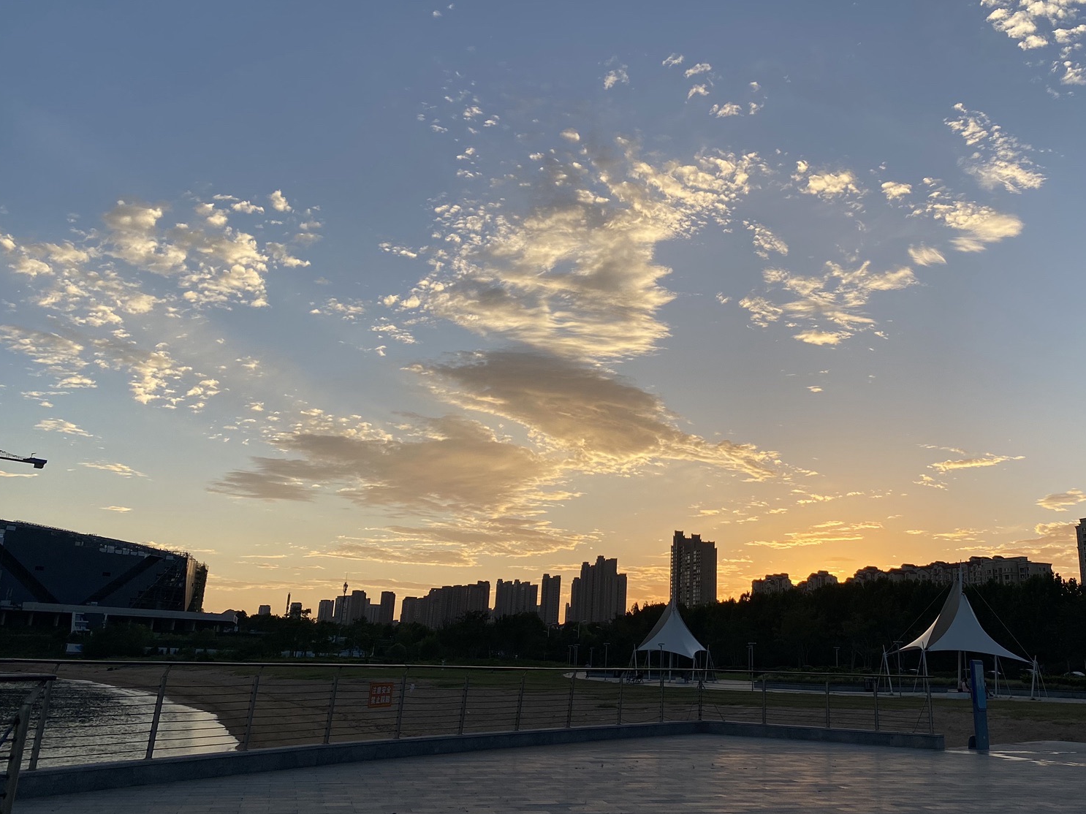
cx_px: 674
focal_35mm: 35
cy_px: 290
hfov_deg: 52.1
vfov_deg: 40.3
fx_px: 1098
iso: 32
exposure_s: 1/1330
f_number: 1.8
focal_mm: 4.25
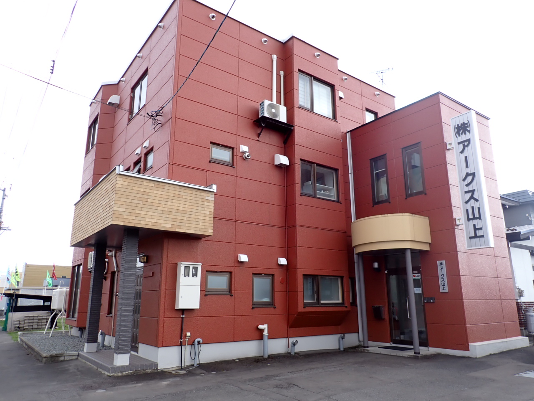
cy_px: 200
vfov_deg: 54.9
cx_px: 267
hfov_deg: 69.4
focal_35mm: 25
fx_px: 386
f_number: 2.8
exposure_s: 1/250
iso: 100
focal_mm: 4.5
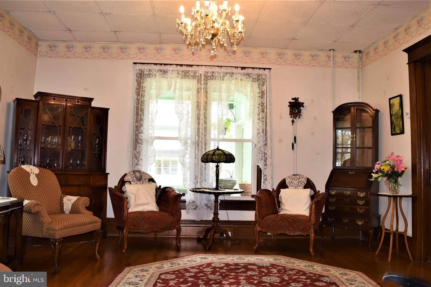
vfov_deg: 47.9
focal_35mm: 27
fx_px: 323
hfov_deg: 67.4
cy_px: 144
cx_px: 216
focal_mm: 18
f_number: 5
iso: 800
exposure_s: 1/100
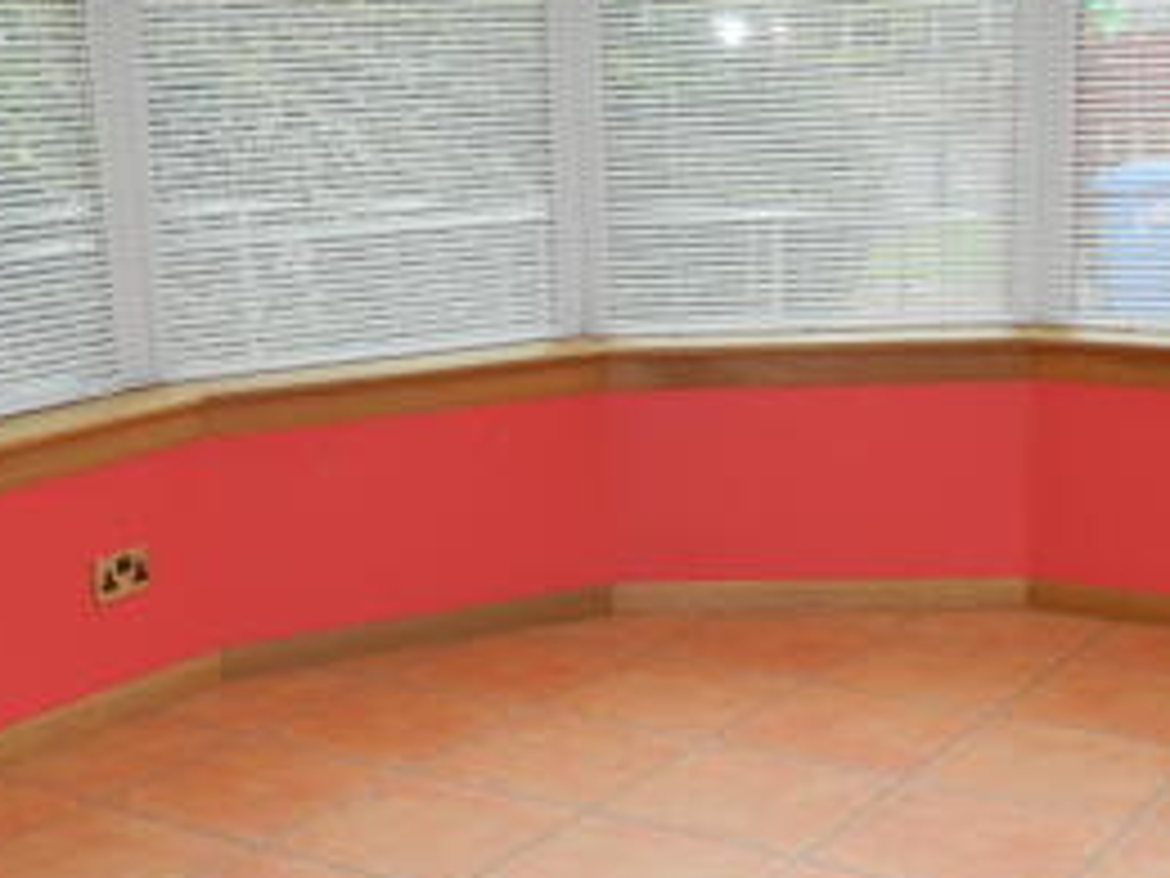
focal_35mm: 56
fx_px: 1893
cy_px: 525
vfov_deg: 26.1
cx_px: 524
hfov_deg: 34.3
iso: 80
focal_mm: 4.5
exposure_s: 1/80
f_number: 3.1
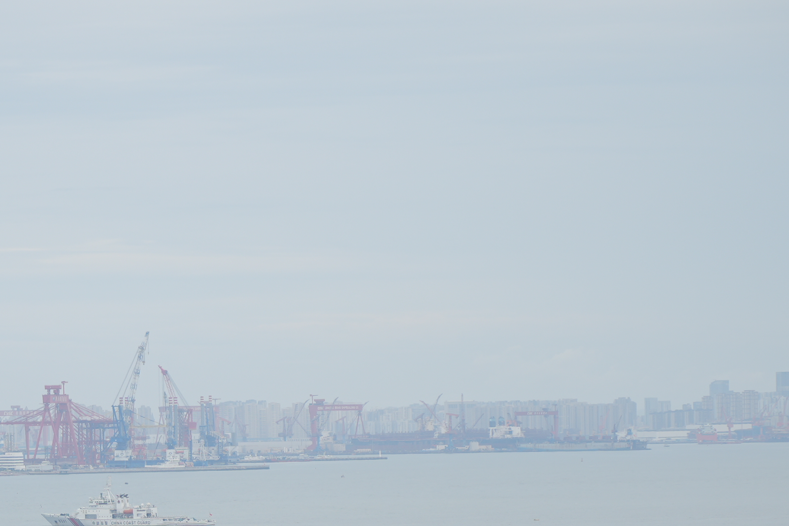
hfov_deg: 8.5
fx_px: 5303
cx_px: 68
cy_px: 647
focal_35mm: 242
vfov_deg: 5.6
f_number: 2.8
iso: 64
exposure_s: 1/1250
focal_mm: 75
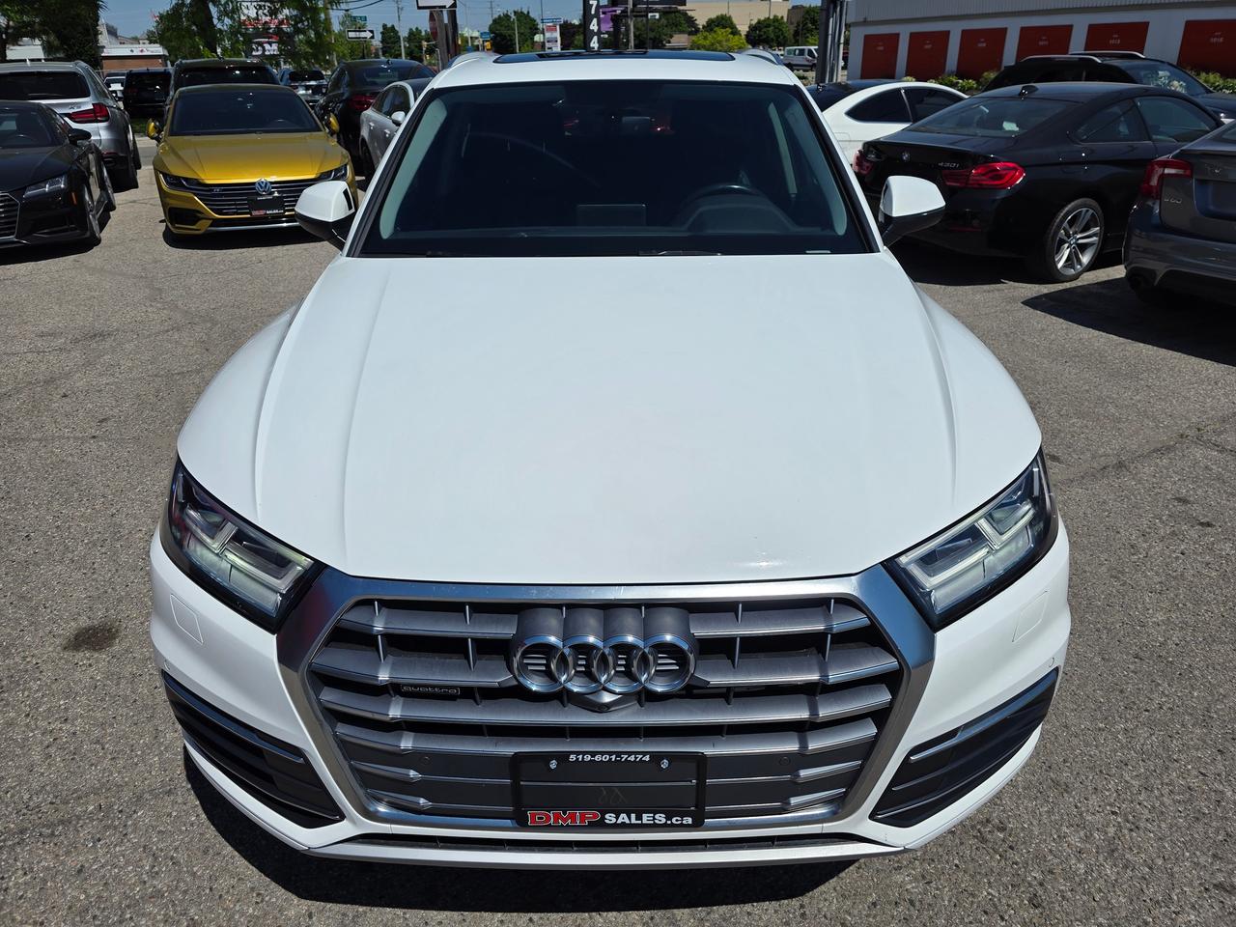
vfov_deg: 58.9
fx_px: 821
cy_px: 464
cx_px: 618
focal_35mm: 23
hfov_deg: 73.9
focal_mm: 6.3
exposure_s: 1/3891
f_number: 1.7
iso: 20
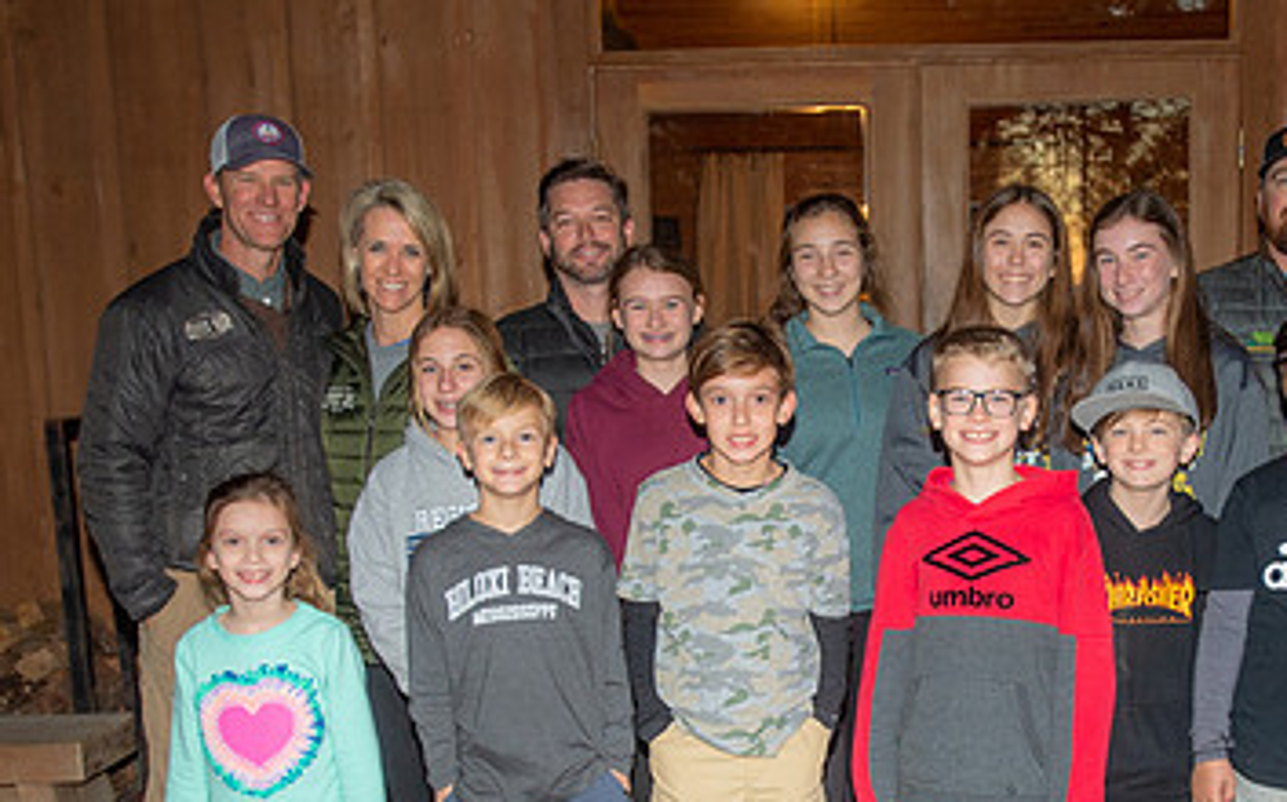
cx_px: 880
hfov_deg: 37.1
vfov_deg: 23.6
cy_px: 649
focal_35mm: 54
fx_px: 1893
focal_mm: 24
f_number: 2.8
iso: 500
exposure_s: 1/250
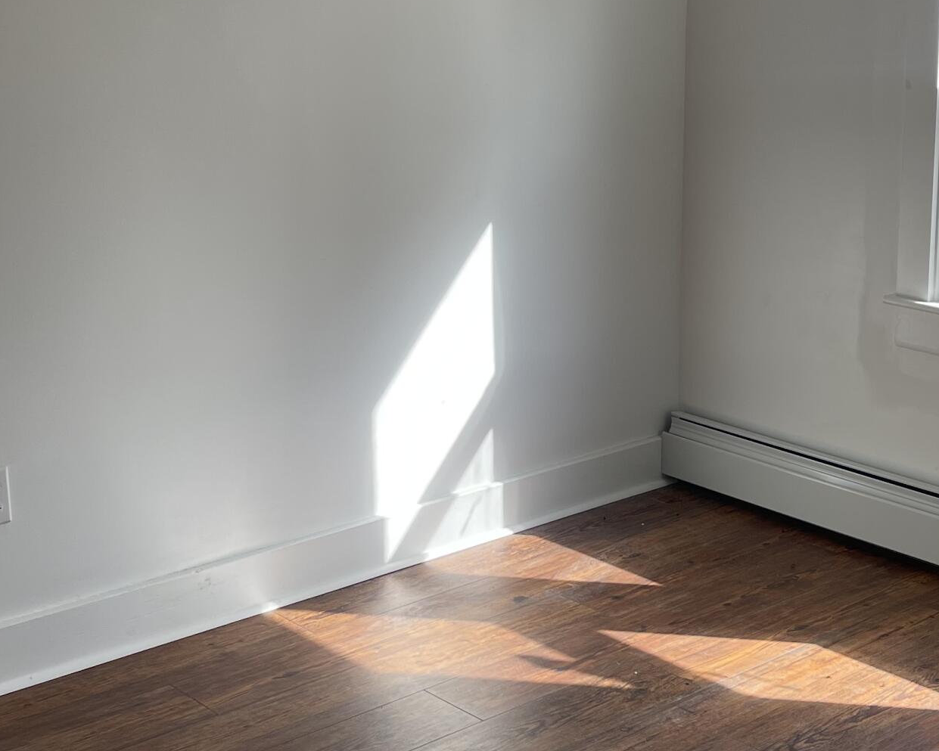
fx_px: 1640
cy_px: 247
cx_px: 487
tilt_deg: -10.1
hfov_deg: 32.0
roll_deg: -0.5
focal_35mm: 59
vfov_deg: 25.7
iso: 32
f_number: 1.6
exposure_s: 1/329
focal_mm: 5.1
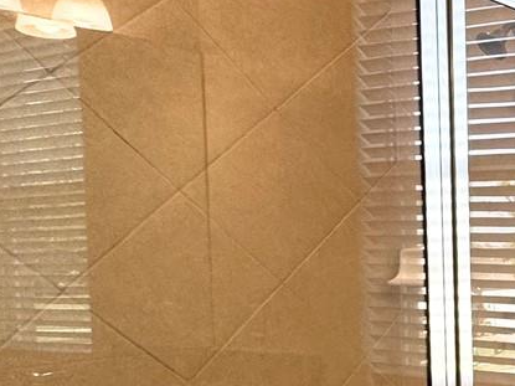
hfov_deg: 24.0
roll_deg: -0.1
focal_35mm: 54
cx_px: 848
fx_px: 803
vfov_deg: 26.6
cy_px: 297
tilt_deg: -3.5
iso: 64
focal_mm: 2.22
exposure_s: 1/120
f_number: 2.2
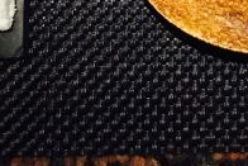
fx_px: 717
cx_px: 259
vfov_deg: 12.0
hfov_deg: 19.0
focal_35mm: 104
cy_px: -145
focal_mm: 3.99
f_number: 1.8
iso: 100
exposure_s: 1/13
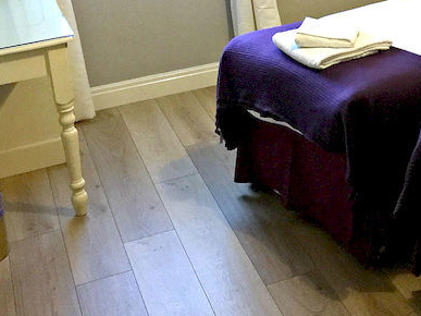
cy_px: -78
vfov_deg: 18.4
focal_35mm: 75
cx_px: 446
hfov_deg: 24.5
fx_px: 912
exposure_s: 1/17
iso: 100
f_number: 2.2
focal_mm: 4.15
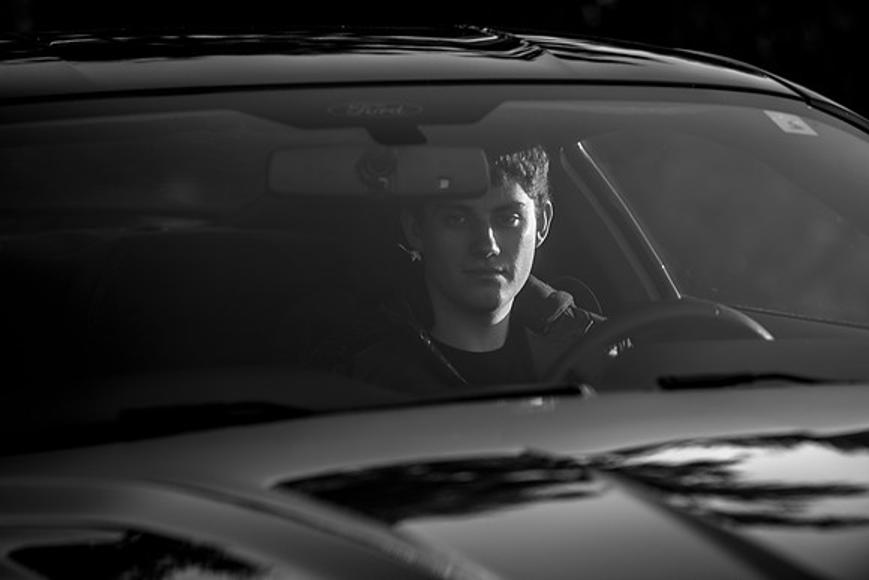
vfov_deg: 6.9
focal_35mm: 200
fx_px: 4829
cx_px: 434
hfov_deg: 10.3
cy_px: 290
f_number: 5
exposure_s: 1/100
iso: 50
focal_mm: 200
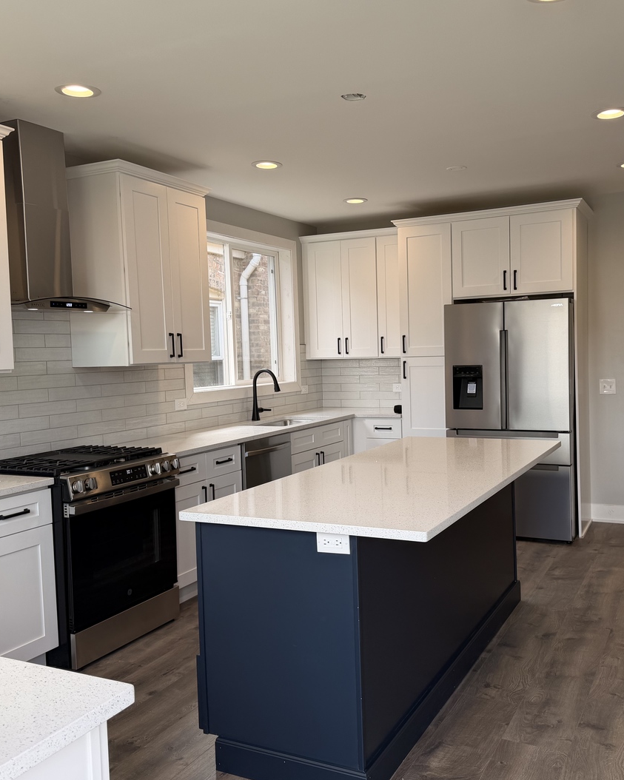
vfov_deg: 55.7
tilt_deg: -3.4
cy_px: 388
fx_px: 739
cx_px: 344
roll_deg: +2.1
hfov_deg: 45.7
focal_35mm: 32
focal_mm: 6.76
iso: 64
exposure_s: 1/158
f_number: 1.78
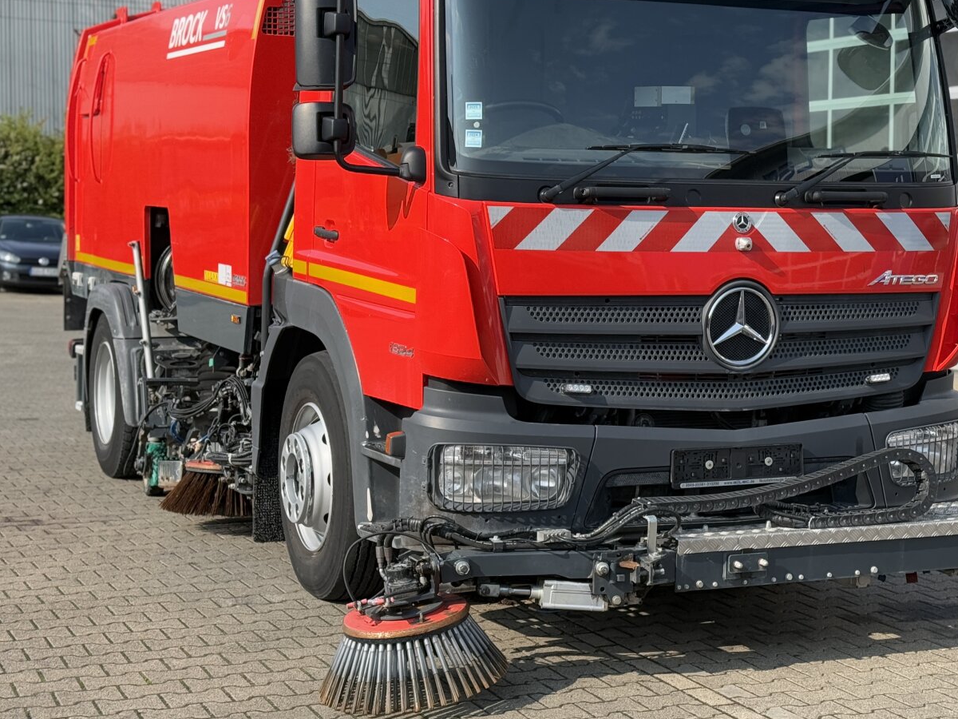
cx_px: 560
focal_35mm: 64
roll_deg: -0.5
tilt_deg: -2.7
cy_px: 304
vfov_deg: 22.9
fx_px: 1771
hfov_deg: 30.2
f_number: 1.78
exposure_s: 1/2577
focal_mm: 6.76
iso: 100
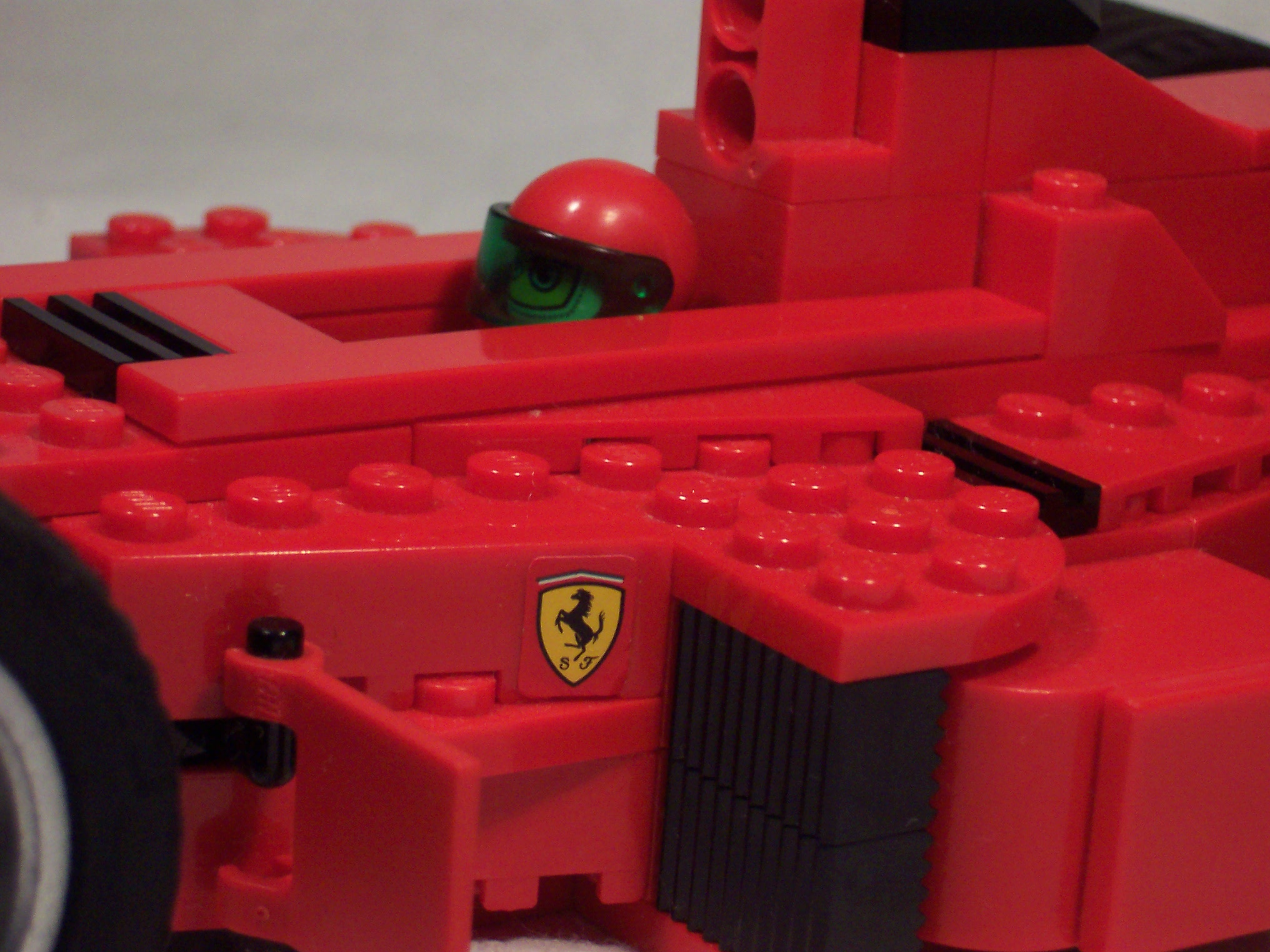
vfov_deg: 11.5
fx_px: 4733
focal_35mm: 129
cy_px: 476
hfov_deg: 15.3
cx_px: 635
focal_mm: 20
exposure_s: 1/90
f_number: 4.8
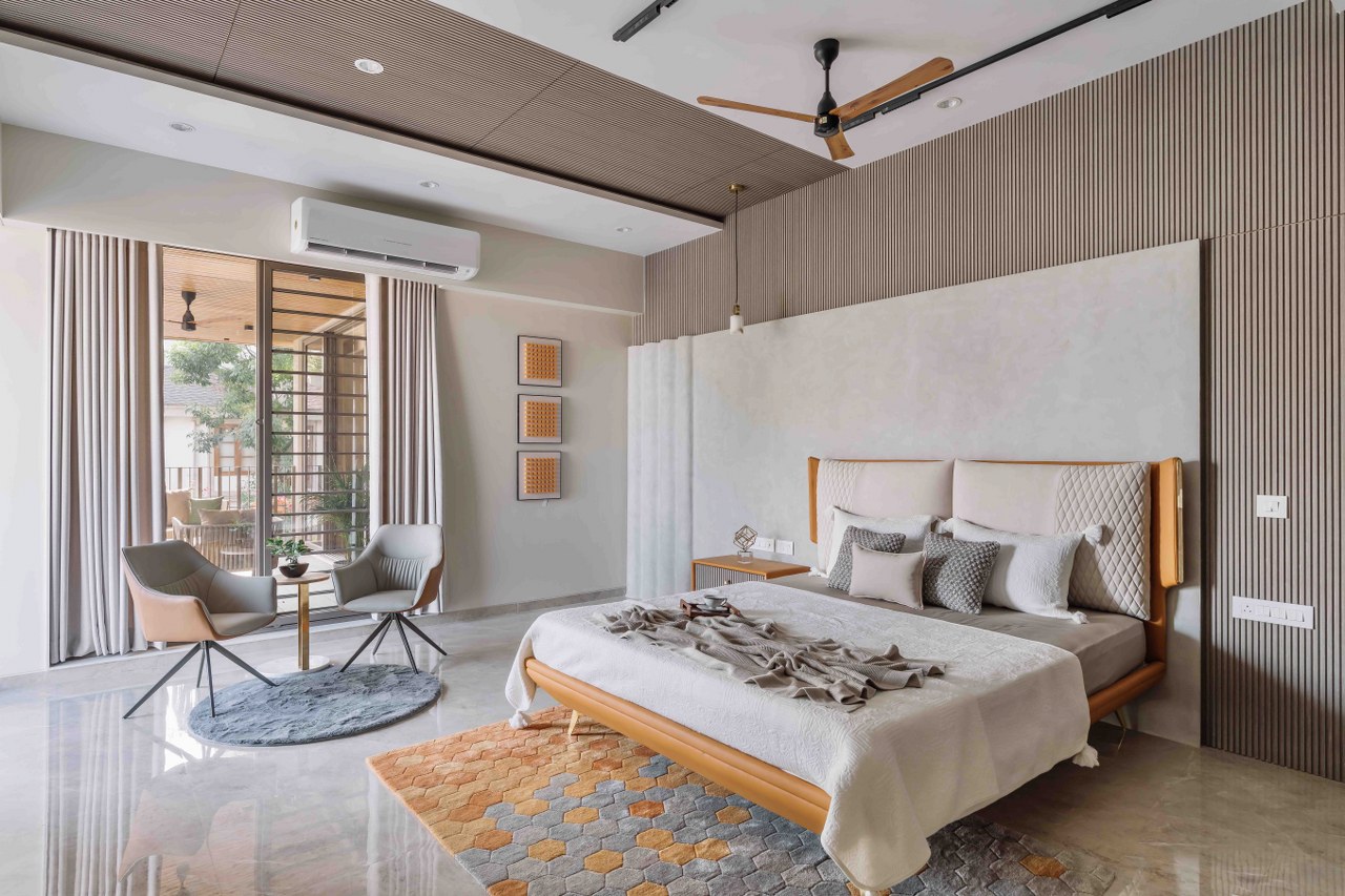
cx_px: 672
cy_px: 448
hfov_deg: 86.9
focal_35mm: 19
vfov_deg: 64.5
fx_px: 710
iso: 160
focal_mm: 19
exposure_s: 1/5
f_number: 8
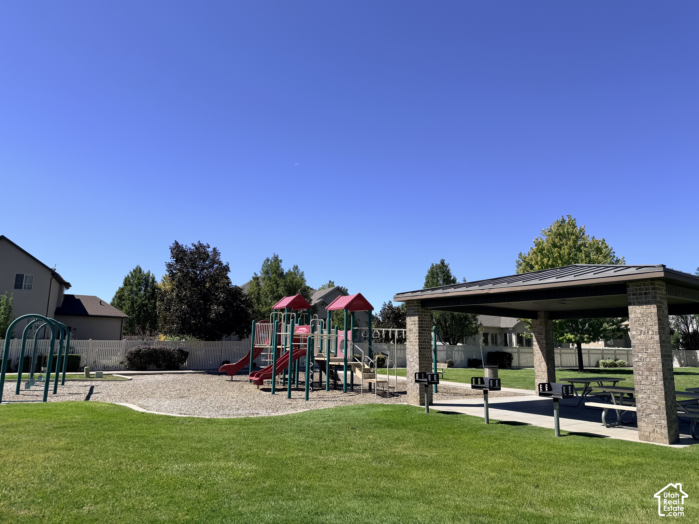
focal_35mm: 24
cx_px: 350
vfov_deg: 56.8
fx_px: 485
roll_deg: -0.8
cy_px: 262
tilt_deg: +10.2
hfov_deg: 71.6
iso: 80
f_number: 1.78
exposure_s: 1/4167
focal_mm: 6.76
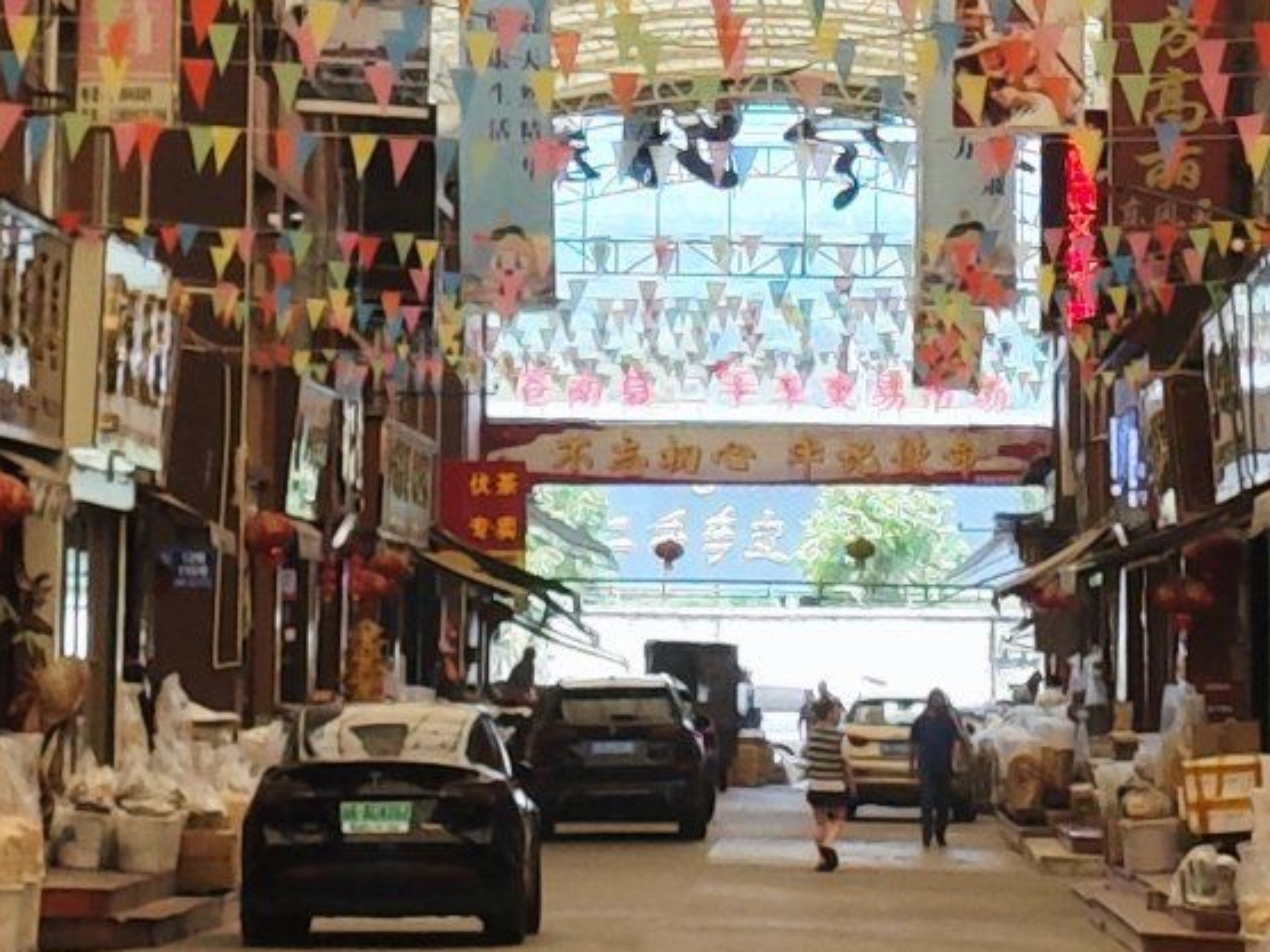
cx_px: 721
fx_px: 4146
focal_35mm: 113
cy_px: -970
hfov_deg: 17.4
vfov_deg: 11.7
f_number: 1.9
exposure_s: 1/2000
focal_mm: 8.7
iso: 250
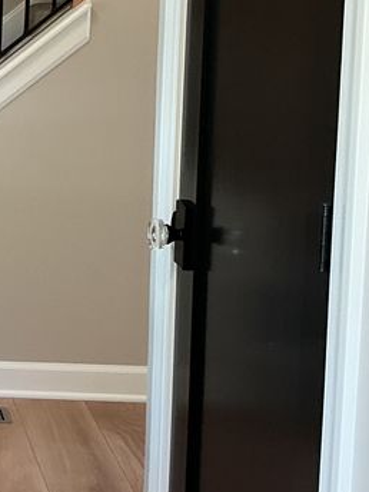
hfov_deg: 14.9
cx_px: -207
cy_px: 73
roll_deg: -0.6
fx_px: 1293
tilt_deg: -4.9
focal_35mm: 91
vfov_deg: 21.2
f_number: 1.8
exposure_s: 1/60
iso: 100
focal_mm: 3
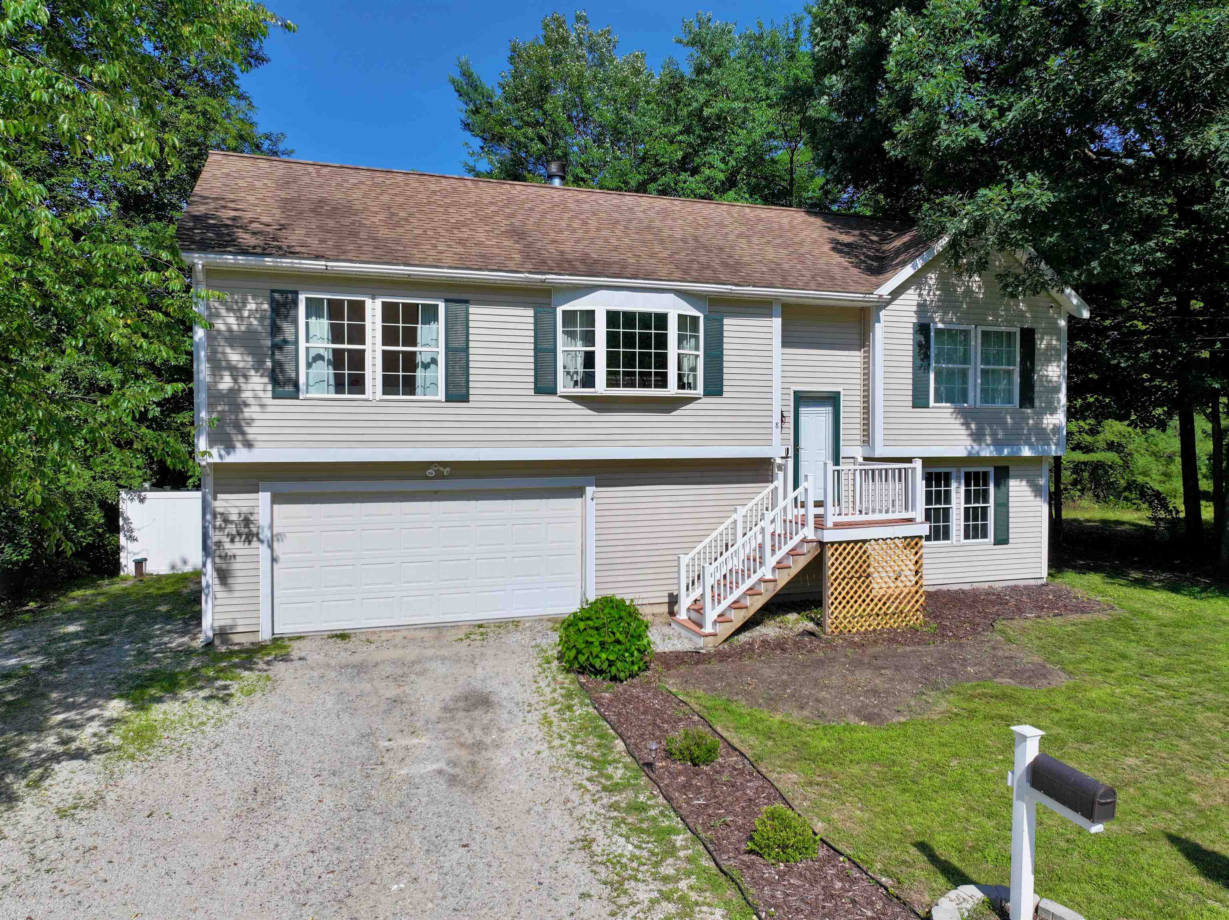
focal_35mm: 24
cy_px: 460
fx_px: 852
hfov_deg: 71.6
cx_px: 614
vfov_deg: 56.8
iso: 130
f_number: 2.8
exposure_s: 1/3200
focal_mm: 12.29
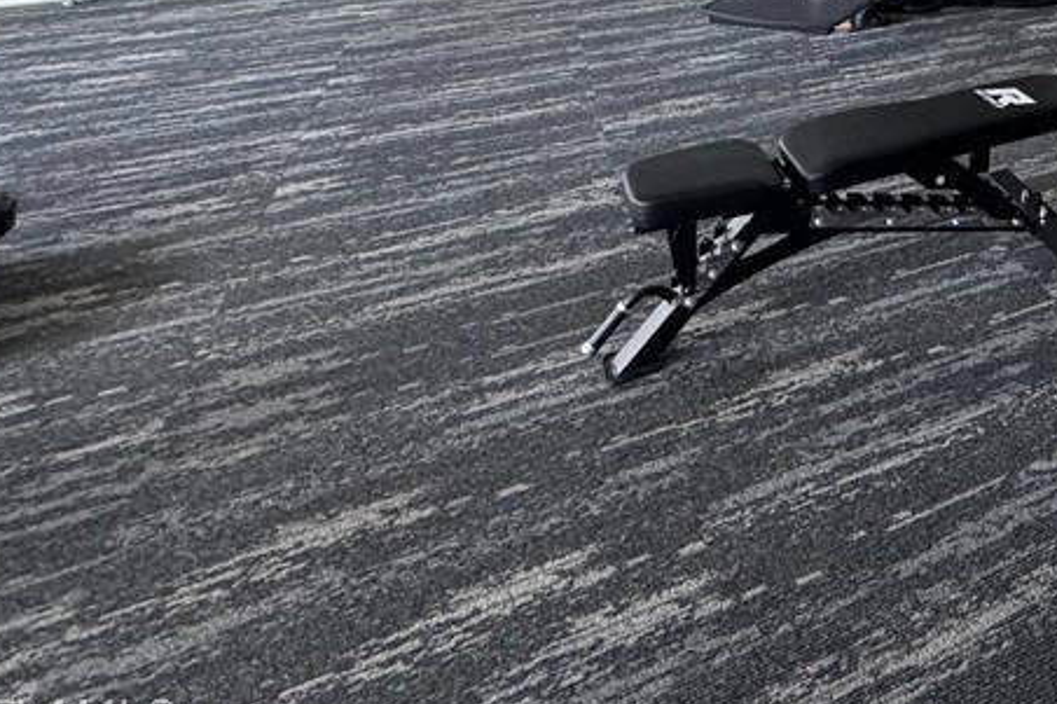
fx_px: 969
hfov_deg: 46.4
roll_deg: -0.5
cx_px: 1090
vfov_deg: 33.2
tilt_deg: -9.4
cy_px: -126
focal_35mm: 33
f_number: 2.2
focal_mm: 2.22
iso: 320
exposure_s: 1/60
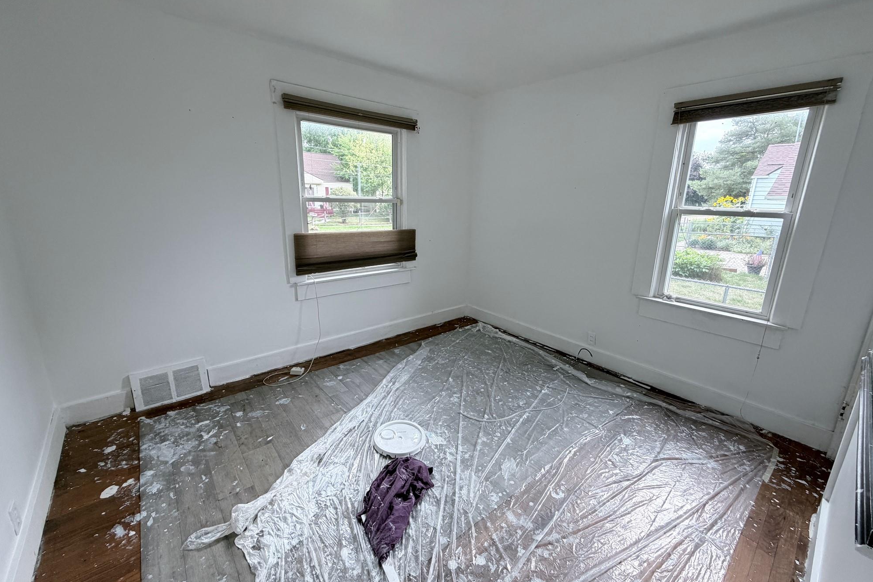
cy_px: 284
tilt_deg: -13.5
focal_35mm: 15
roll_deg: -0.9
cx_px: 447
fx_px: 364
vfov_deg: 77.3
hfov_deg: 100.4
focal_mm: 2.22
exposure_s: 1/121
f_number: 2.2
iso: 160
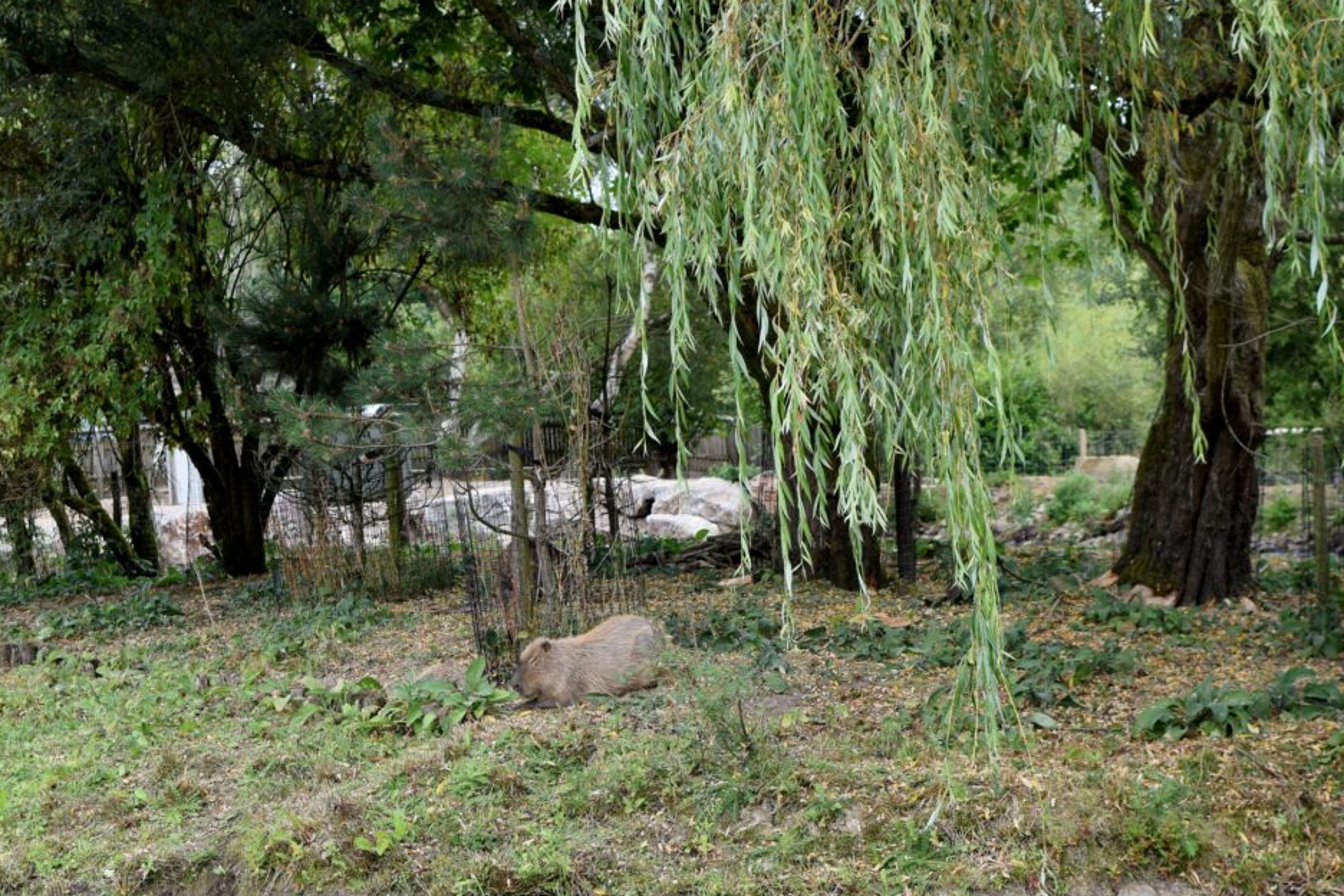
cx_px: 569
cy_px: 671
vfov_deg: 16.8
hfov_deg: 25.1
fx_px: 3015
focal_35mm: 81
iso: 450
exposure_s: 1/1000
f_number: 4
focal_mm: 35
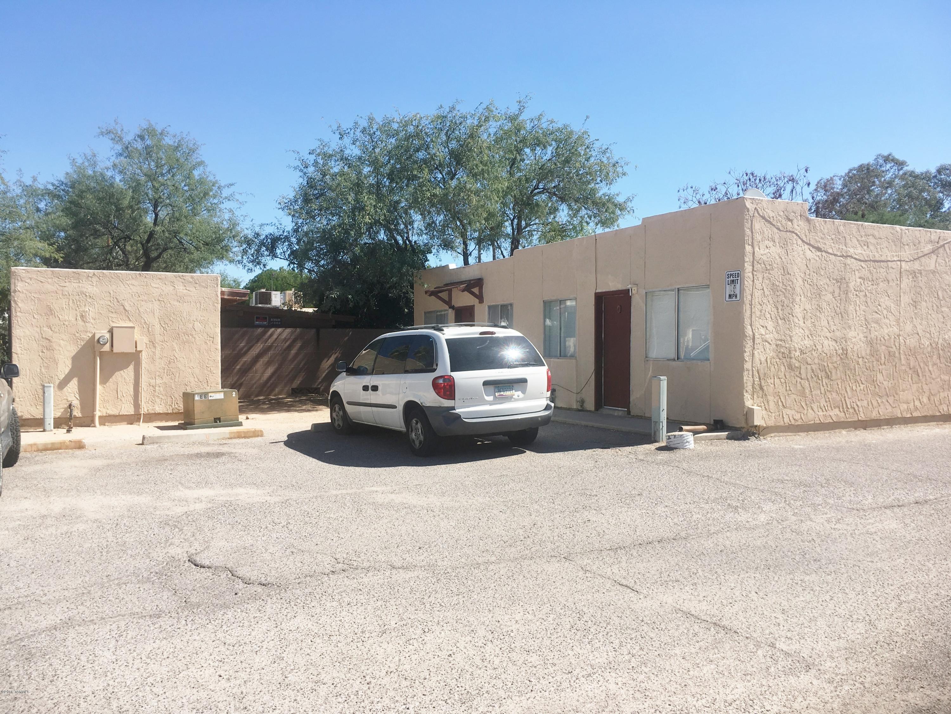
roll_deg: +0.2
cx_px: 476
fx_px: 797
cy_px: 357
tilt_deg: -1.0
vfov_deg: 48.2
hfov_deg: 61.7
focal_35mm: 29
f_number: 2.2
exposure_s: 1/1282
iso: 25
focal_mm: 4.15
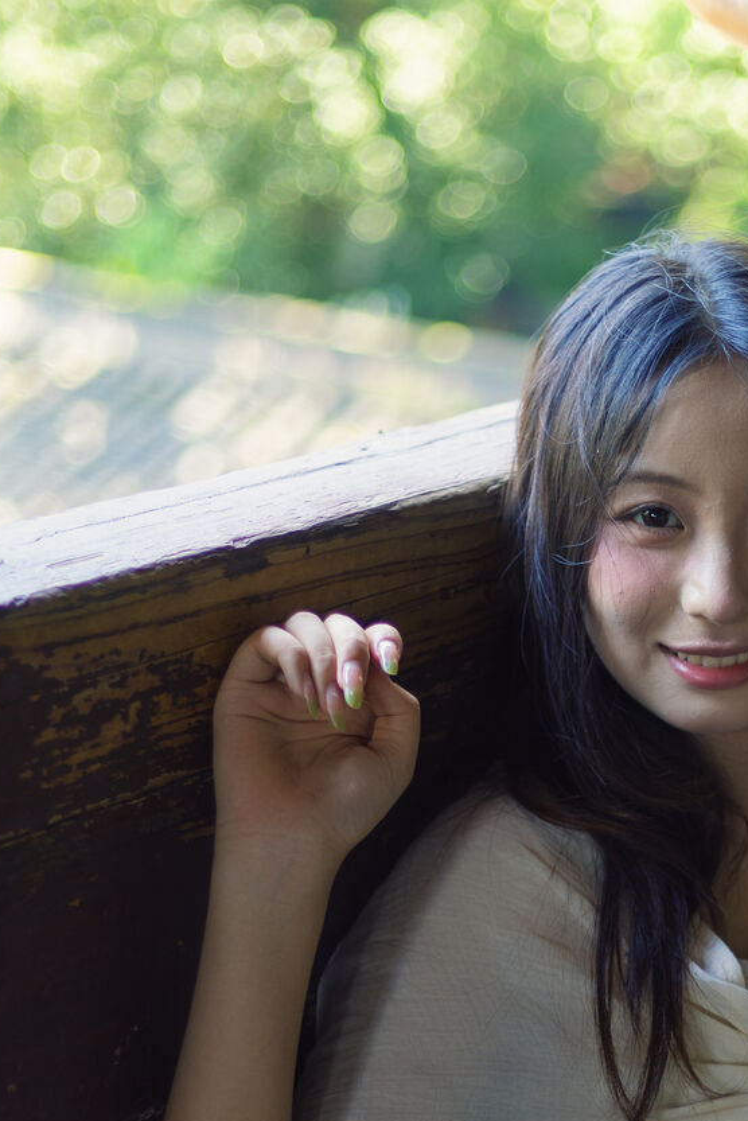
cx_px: 615
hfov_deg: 12.6
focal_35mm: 108
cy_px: 920
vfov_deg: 18.7
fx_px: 3363
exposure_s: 1/250
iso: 320
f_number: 1.8
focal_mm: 50
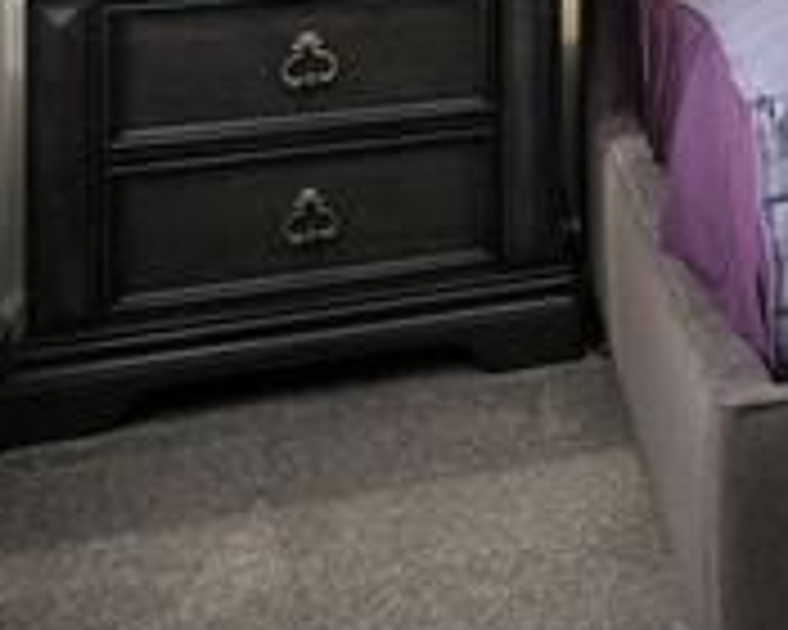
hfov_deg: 13.8
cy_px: -342
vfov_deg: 15.2
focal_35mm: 93
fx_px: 2169
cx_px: 1945
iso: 400
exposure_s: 1/13
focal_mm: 16
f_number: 8
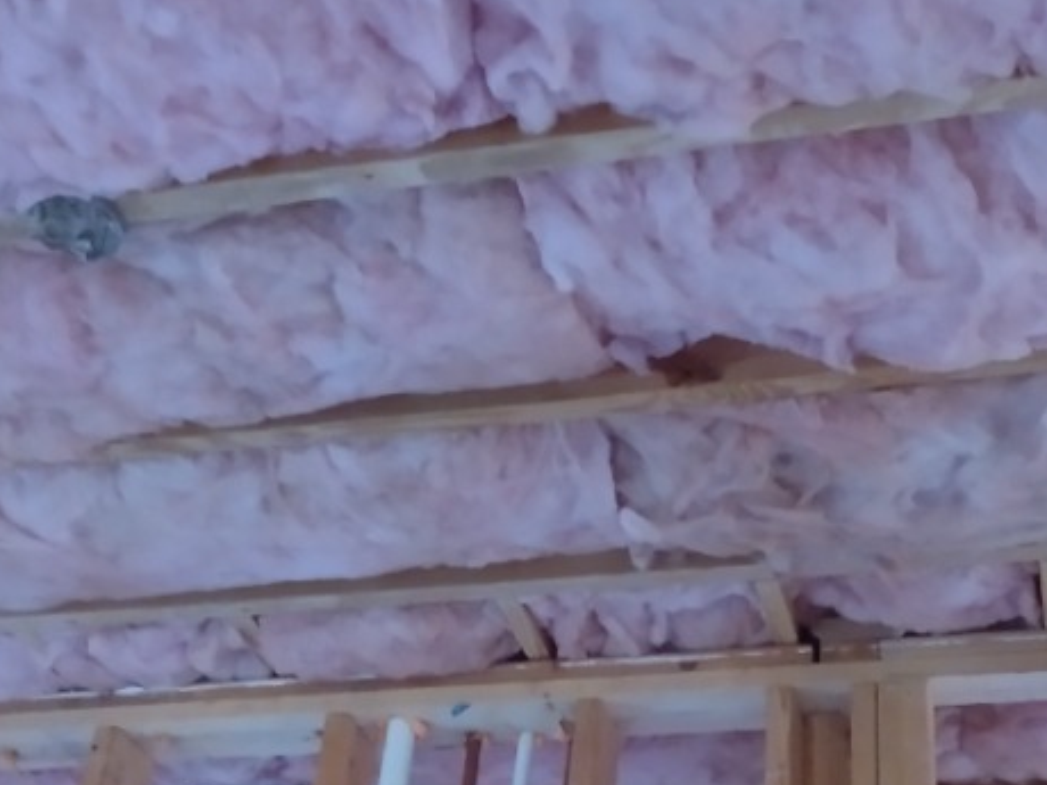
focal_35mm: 40
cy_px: 689
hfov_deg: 46.5
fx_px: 1210
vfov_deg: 34.2
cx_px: 626
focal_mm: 3.54
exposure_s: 1/17
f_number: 2
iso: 1597
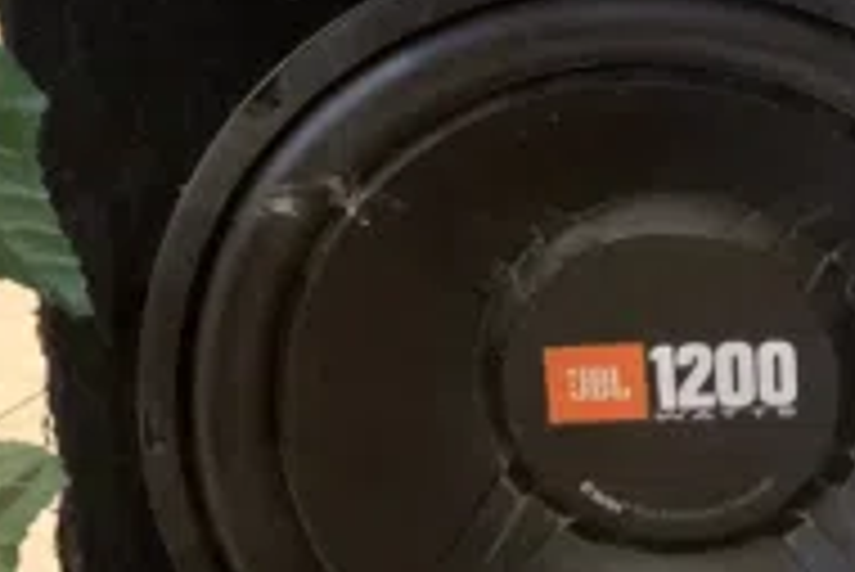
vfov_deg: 14.8
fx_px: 2163
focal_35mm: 91
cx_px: 1192
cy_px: -14
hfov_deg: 20.0
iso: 800
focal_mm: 4.25
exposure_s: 1/21
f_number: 1.8
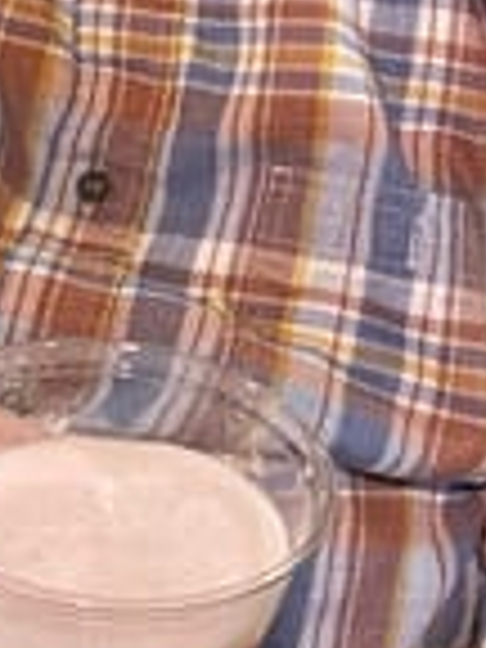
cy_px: -110
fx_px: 1797
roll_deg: +5.6
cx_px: 256
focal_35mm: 96
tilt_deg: -17.9
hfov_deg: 15.4
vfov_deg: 19.4
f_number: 1.8
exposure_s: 1/40
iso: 400
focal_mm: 4.25
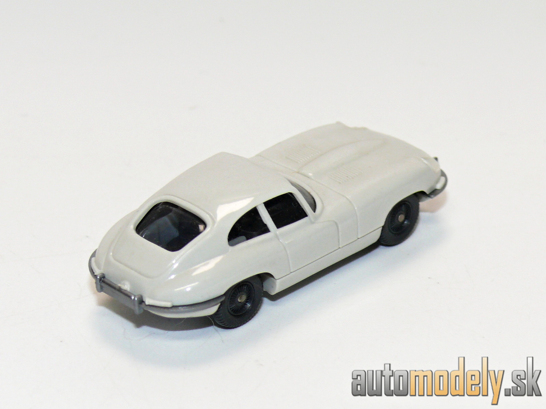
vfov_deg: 10.2
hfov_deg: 13.5
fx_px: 2303
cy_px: 204
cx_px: 273
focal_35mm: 146
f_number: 4
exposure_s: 1/30
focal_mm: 17.4
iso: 100
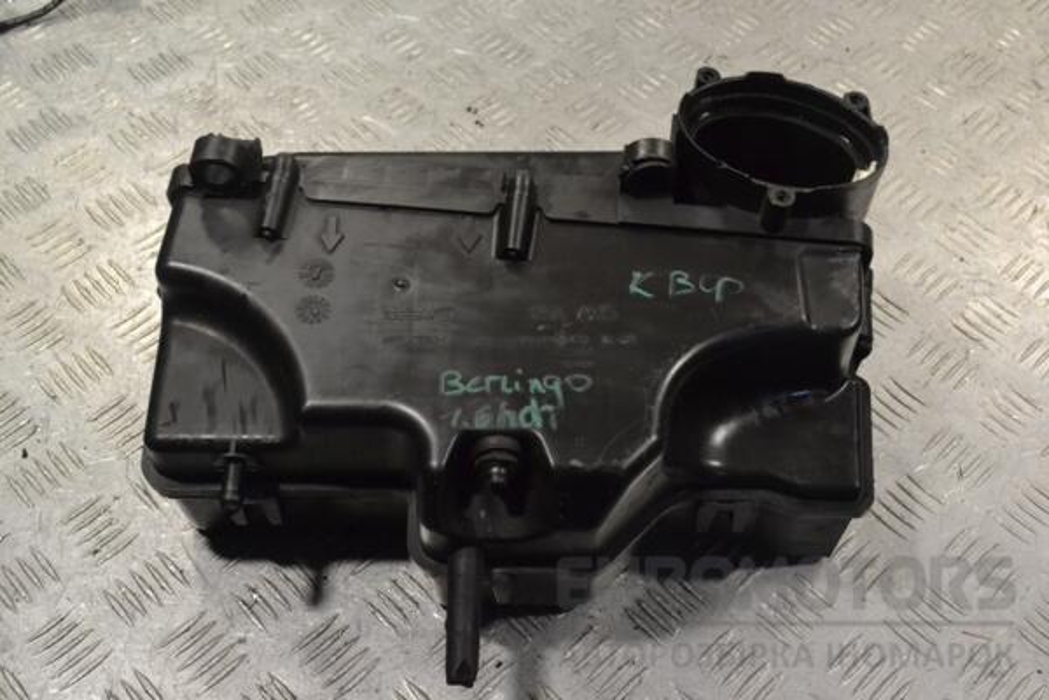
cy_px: 350
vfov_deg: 30.8
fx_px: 1267
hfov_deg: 45.0
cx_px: 524
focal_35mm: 44
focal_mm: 29
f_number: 9
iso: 3200
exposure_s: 1/320
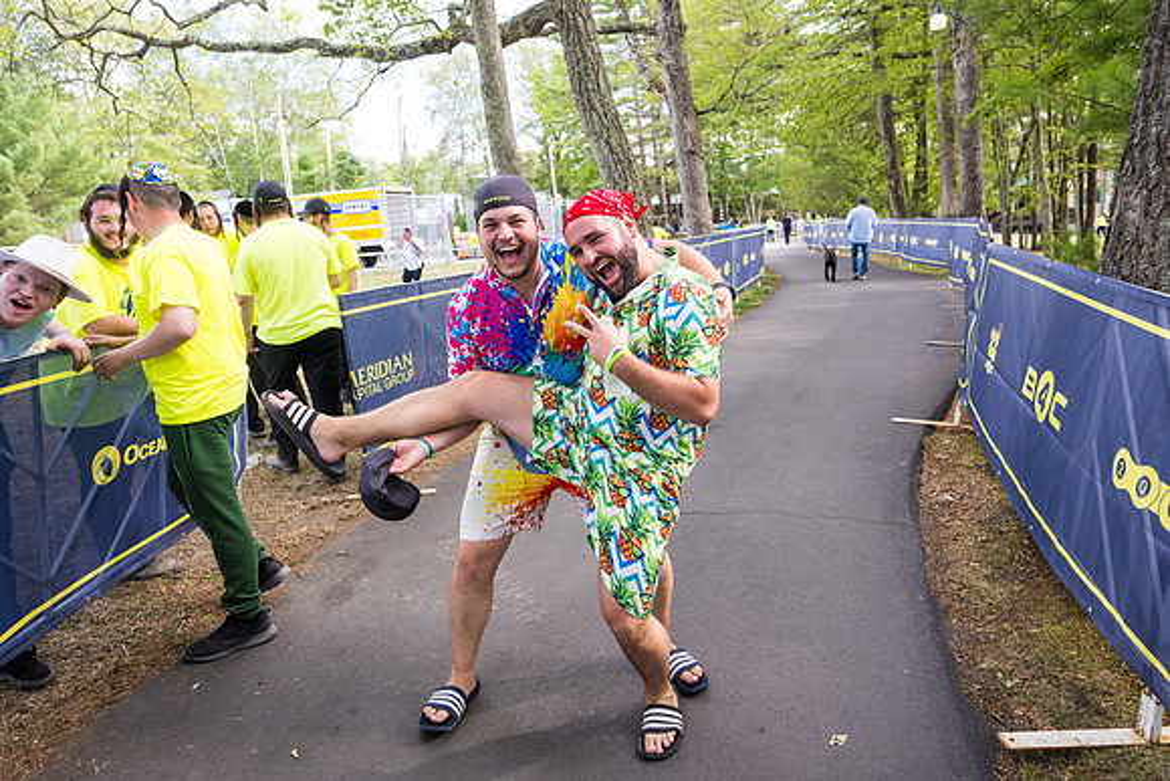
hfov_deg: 78.6
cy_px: 390
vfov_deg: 57.3
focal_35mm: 22
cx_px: 585
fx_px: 715
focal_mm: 22
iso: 720
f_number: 4
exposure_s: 1/500
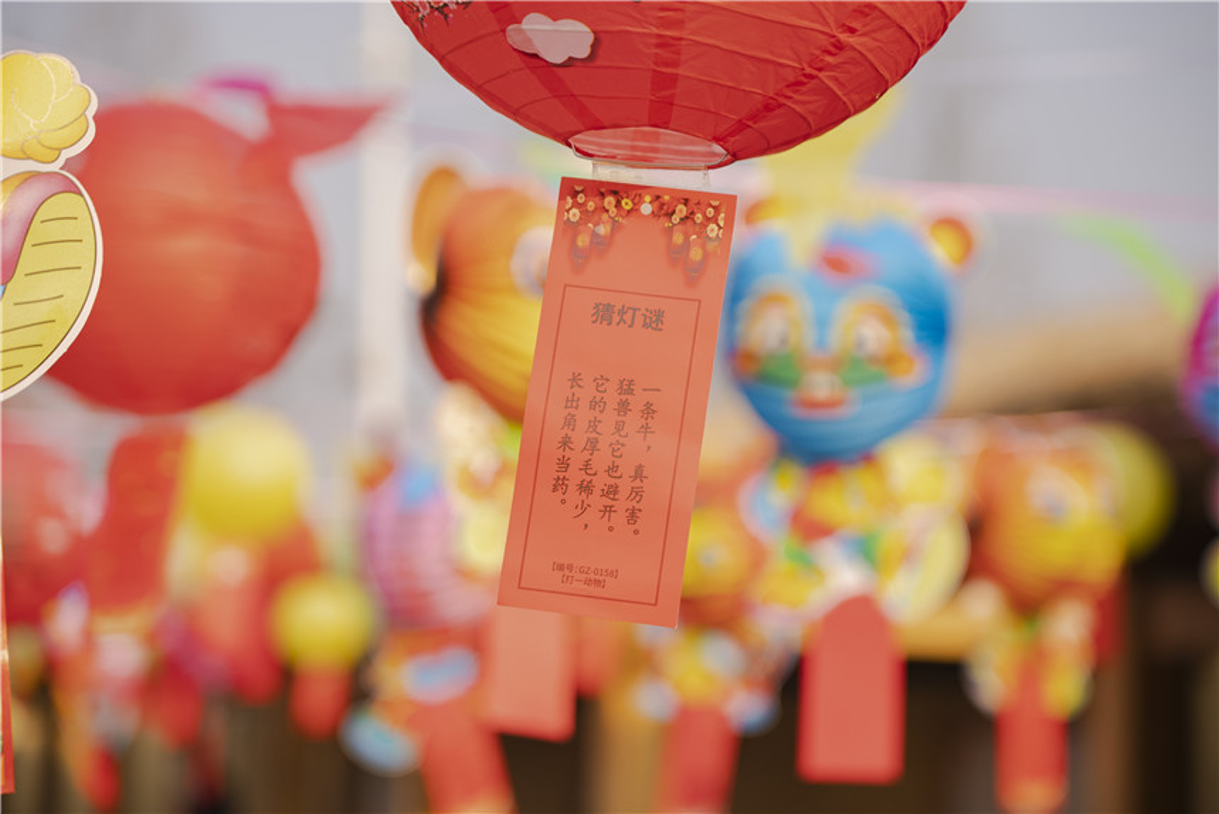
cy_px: 407
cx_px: 610
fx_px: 3556
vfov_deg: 13.1
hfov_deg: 19.4
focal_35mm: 105
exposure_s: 1/800
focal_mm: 105
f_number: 4
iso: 200
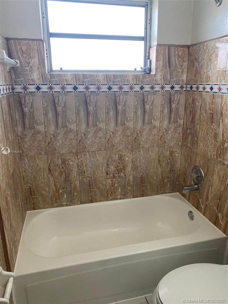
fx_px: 228
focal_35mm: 26
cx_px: 114
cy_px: 152
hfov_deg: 53.1
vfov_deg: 67.3
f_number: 1.8
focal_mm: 4.25
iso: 125
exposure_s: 1/61
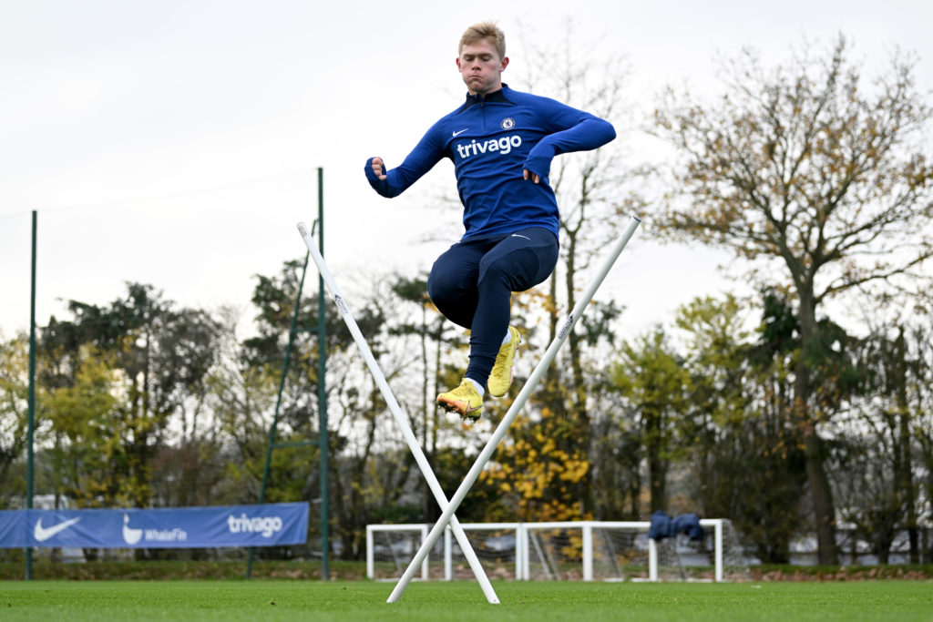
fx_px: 1814
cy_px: 311
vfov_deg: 19.5
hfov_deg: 28.8
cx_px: 466
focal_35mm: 70
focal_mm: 70
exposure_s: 1/1000
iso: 400
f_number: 2.8
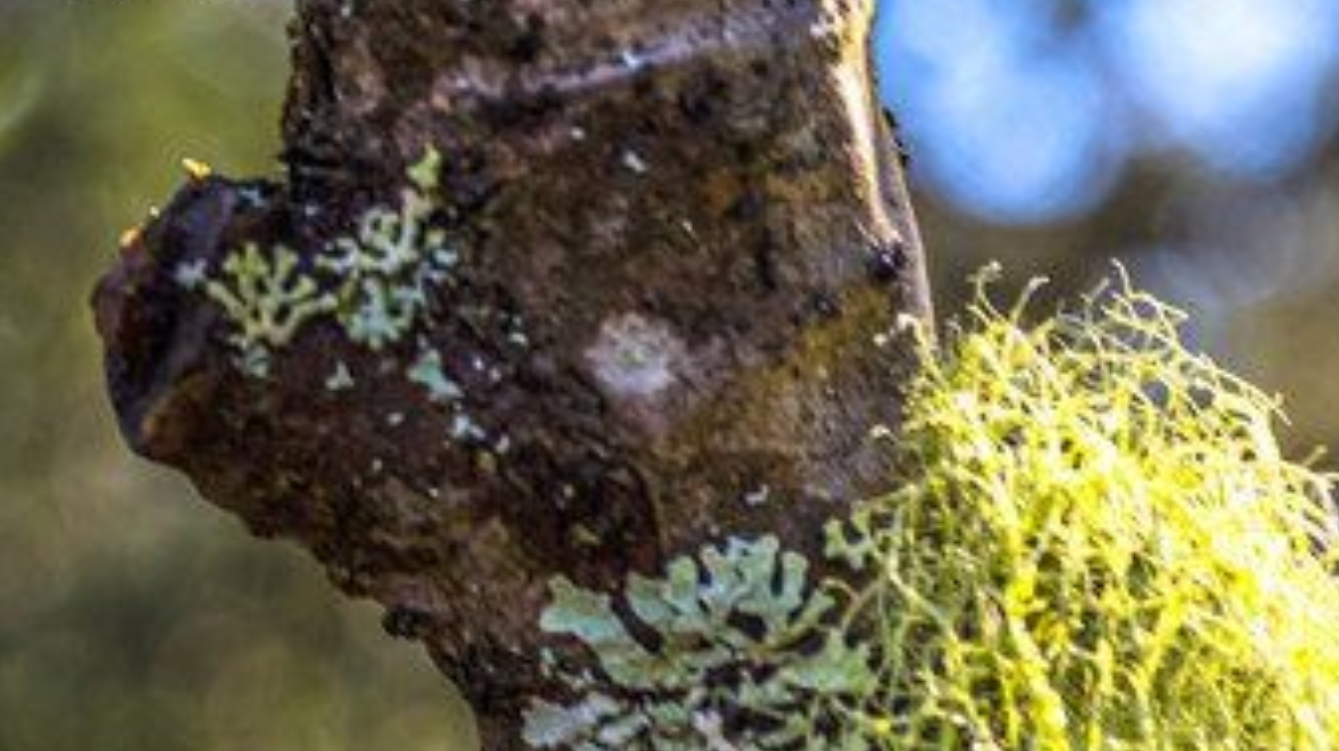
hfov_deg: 8.4
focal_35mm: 252
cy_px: 1039
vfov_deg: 4.8
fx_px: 8941
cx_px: 1752
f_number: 11
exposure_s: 1/40
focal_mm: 90
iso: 100
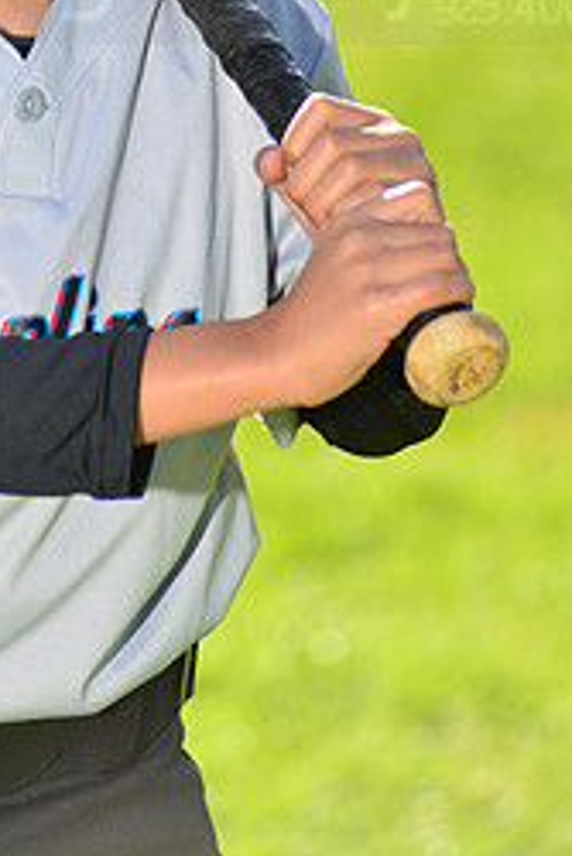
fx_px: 9400
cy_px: -65
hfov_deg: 3.5
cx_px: -12
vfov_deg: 5.2
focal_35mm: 395
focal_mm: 170
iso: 100
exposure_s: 1/250
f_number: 5
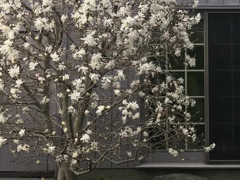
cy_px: 17
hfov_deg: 24.1
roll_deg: -0.5
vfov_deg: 17.9
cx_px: 149
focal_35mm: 81
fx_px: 561
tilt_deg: +0.8
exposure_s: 1/120
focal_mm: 3.99
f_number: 1.8
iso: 32
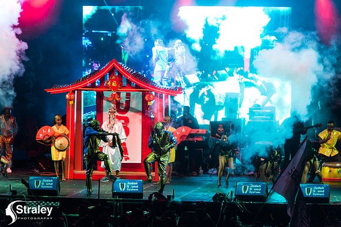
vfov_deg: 5.7
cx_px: 170
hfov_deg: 8.6
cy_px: 114
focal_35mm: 240
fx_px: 2272
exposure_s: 1/200
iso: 2500
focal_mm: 240
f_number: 5.6
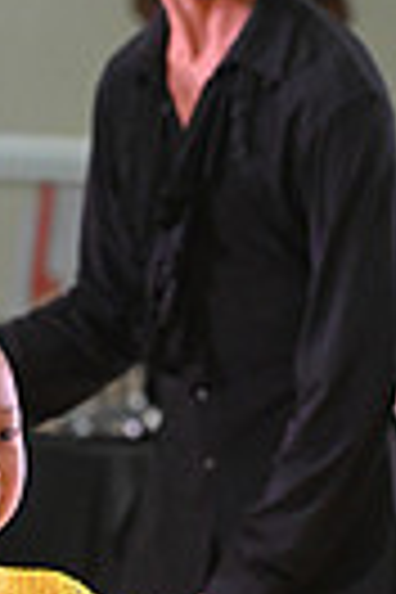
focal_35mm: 592
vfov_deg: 3.5
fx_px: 9767
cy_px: 846
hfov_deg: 2.3
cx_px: 551
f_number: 5
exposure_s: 1/320
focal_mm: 135
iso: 3200
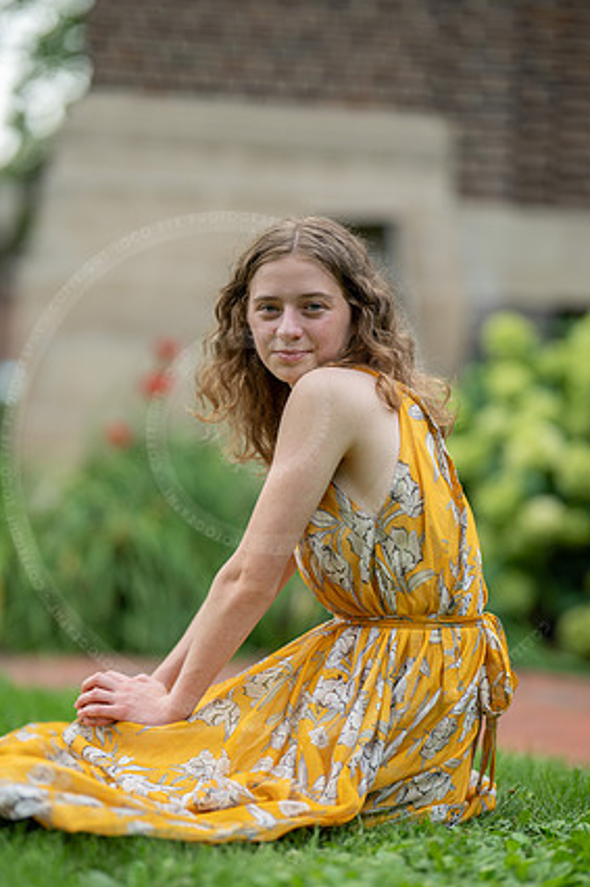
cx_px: 281
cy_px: 465
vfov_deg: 22.6
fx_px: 2214
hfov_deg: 15.2
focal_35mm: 90
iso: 80
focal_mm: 85
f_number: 1.4
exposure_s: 1/800
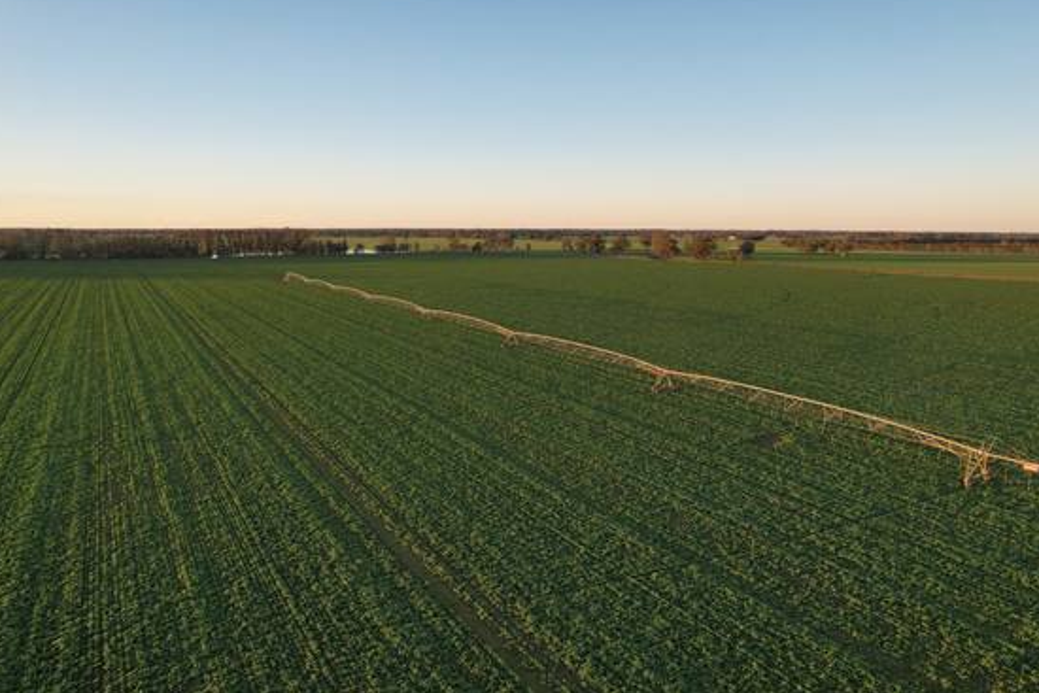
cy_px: 319
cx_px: 554
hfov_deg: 73.6
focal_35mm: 24
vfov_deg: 53.1
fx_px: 693
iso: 100
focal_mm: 8.38
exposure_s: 1/350
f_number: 2.8
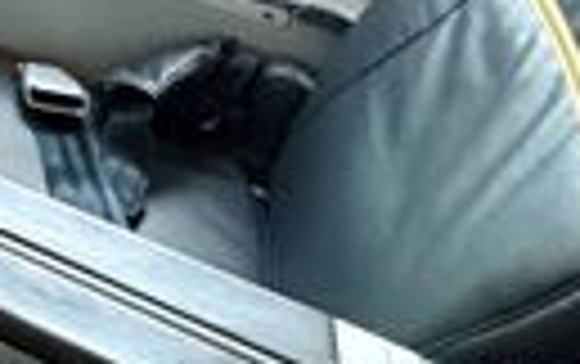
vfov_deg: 13.7
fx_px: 1092
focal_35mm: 69
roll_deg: -0.3
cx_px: -661
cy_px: -508
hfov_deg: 17.5
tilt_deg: -9.0
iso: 250
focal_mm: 2.22
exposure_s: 1/83
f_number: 2.2
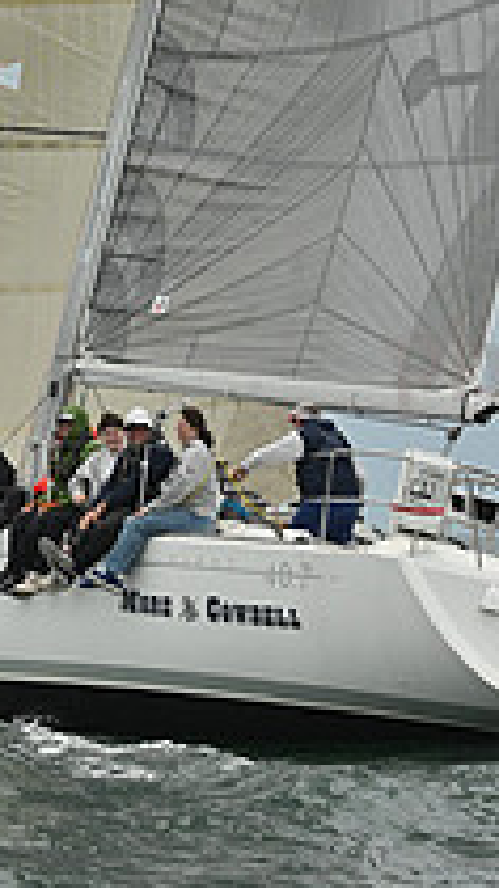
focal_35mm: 203
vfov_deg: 10.4
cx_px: 167
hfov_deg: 6.0
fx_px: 4779
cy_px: -275
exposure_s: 1/1000
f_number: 11
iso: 320
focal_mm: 70
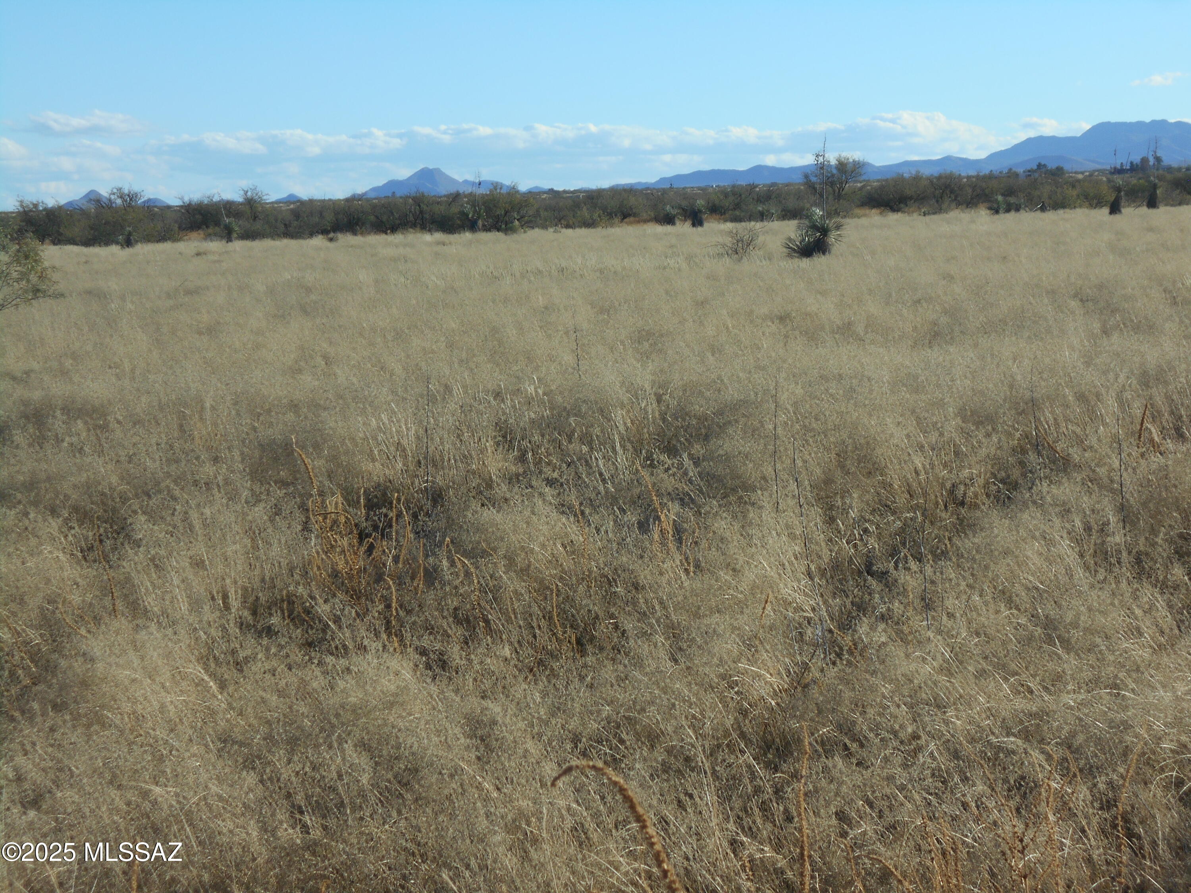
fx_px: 2959
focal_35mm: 86
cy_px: 446
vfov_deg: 17.2
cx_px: 596
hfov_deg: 22.8
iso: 80
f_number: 6.3
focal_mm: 15.4
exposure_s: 1/400
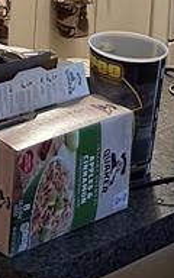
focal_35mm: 136
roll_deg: -3.9
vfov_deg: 13.7
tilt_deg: -6.0
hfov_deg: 9.5
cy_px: -223
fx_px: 1032
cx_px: -42
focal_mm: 6.86
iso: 320
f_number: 1.78
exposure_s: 1/60
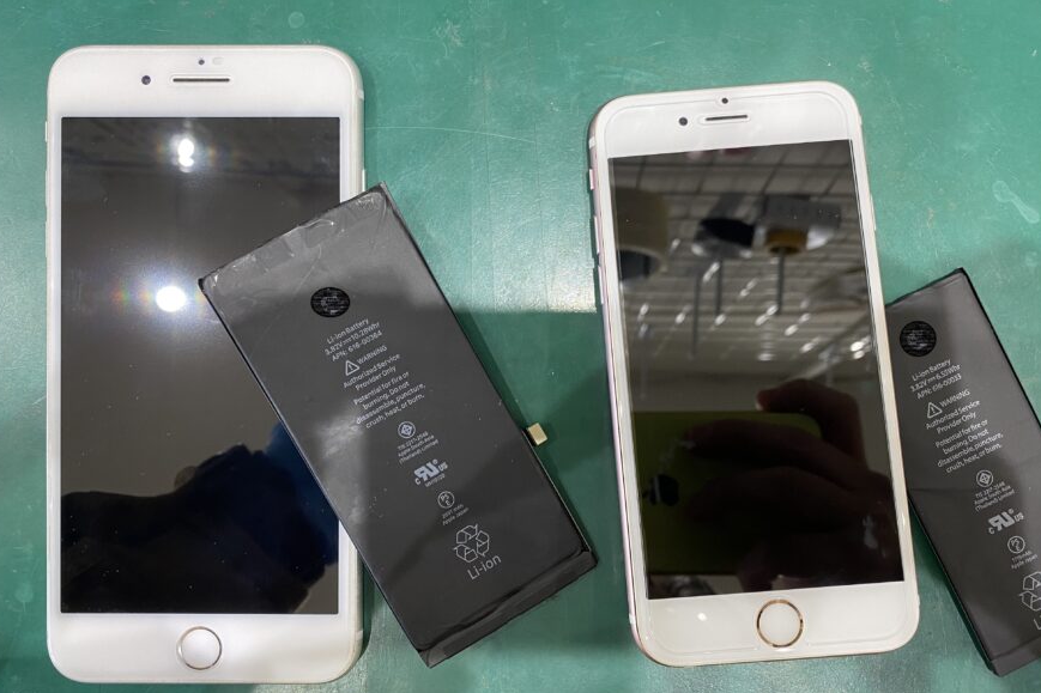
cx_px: 523
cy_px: 345
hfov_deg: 65.5
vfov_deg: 46.4
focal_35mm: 28
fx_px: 809
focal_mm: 4.25
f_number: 1.8
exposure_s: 1/50
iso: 100
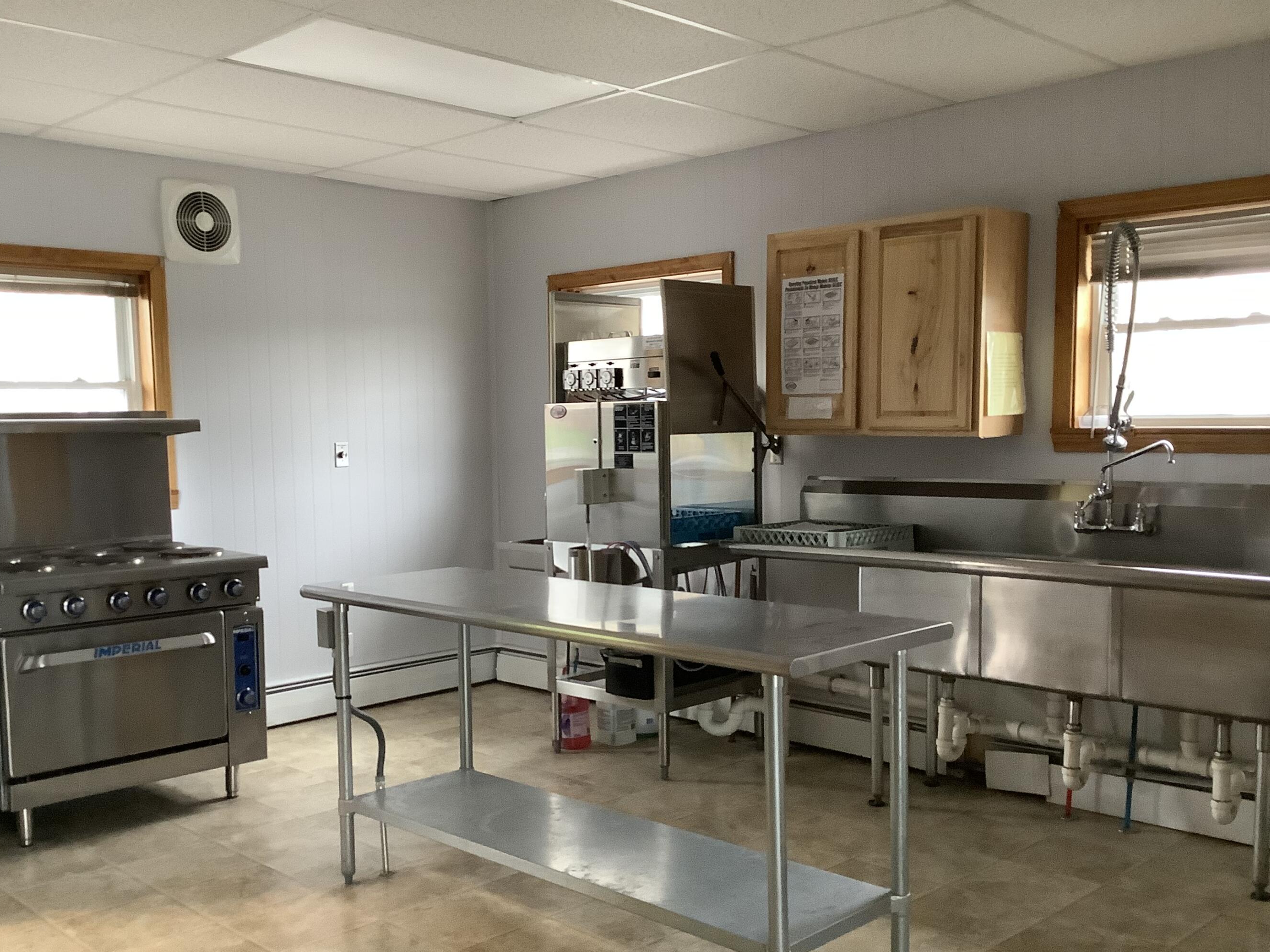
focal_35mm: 35
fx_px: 1284
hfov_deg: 52.6
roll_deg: +0.0
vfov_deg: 40.6
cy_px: 535
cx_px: 595
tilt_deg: -5.4
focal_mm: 3.3
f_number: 2.4
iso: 400
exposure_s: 1/50
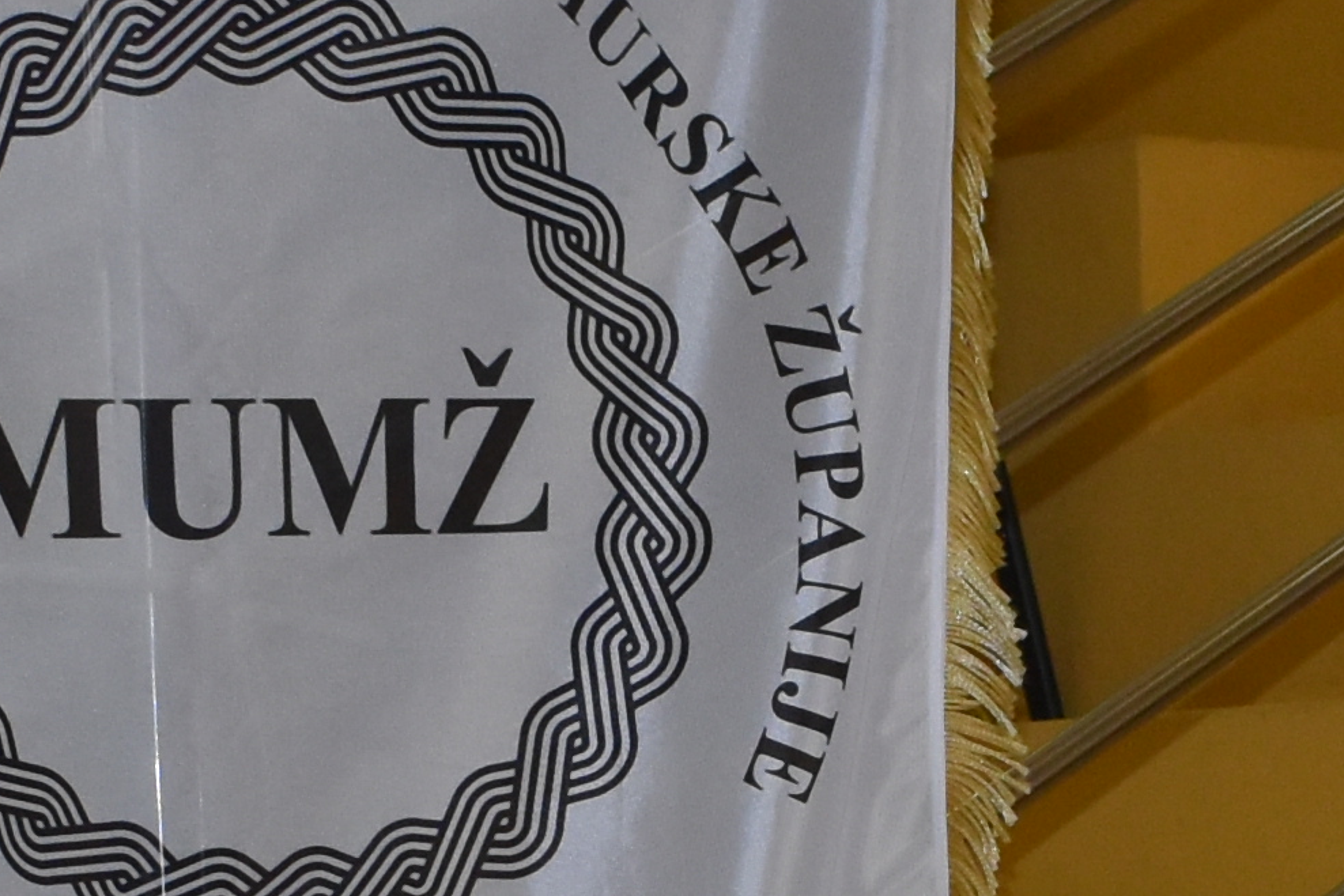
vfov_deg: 8.3
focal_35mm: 164
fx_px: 6123
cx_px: 1166
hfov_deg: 12.4
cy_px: 1103
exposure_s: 1/200
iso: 800
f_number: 3.5
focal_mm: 18
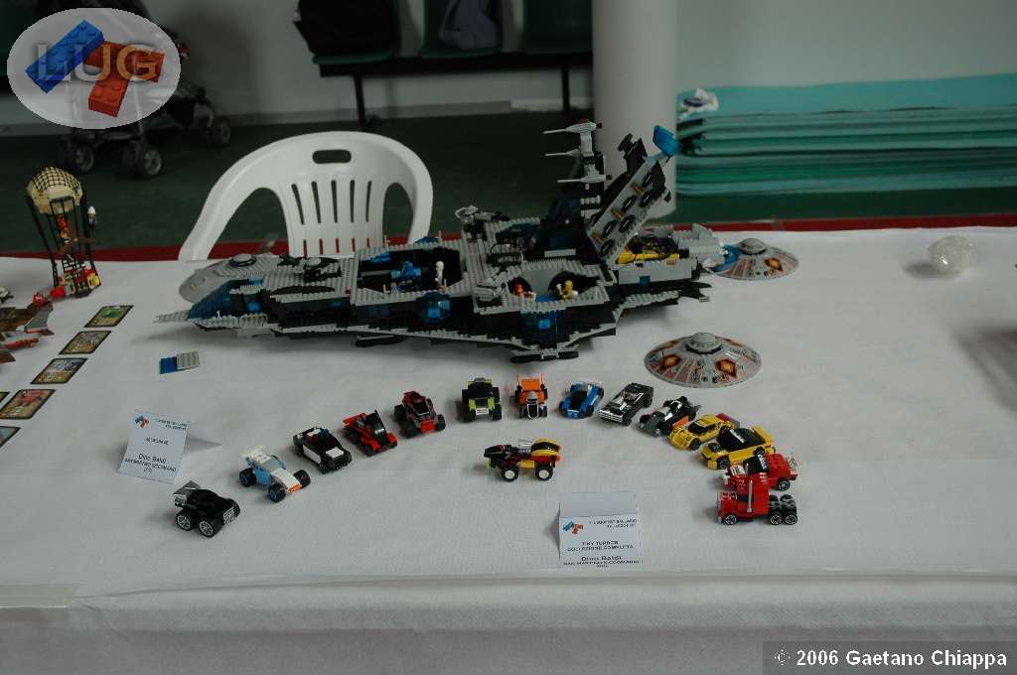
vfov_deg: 32.9
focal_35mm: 40
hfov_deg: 48.0
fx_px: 1143
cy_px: 338
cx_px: 508
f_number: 4.5
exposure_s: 1/80
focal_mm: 27
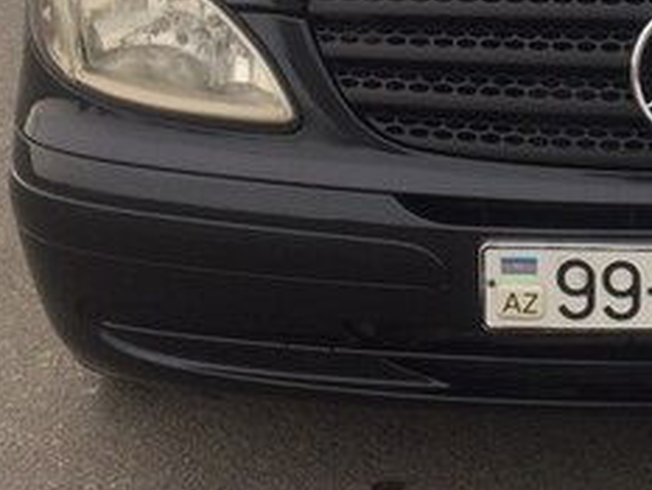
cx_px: 680
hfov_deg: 22.7
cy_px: -46
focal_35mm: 82
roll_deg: +2.2
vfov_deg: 17.4
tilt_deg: -12.8
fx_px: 1545
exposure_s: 1/50
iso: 32
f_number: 2.2
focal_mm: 4.15
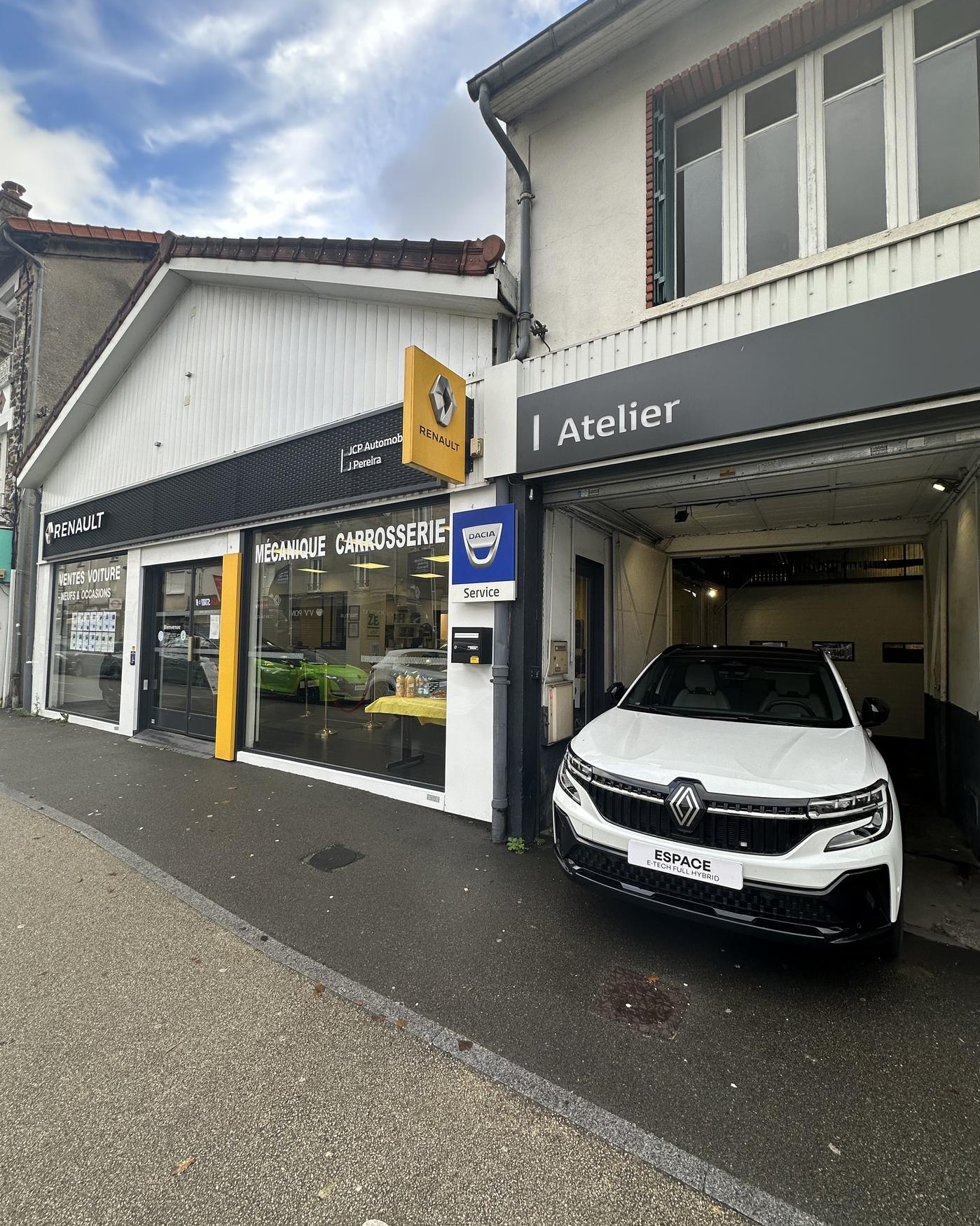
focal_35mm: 15
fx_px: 544
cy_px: 615
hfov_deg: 84.0
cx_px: 499
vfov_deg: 96.8
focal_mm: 2.22
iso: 40
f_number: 2.2
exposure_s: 1/127
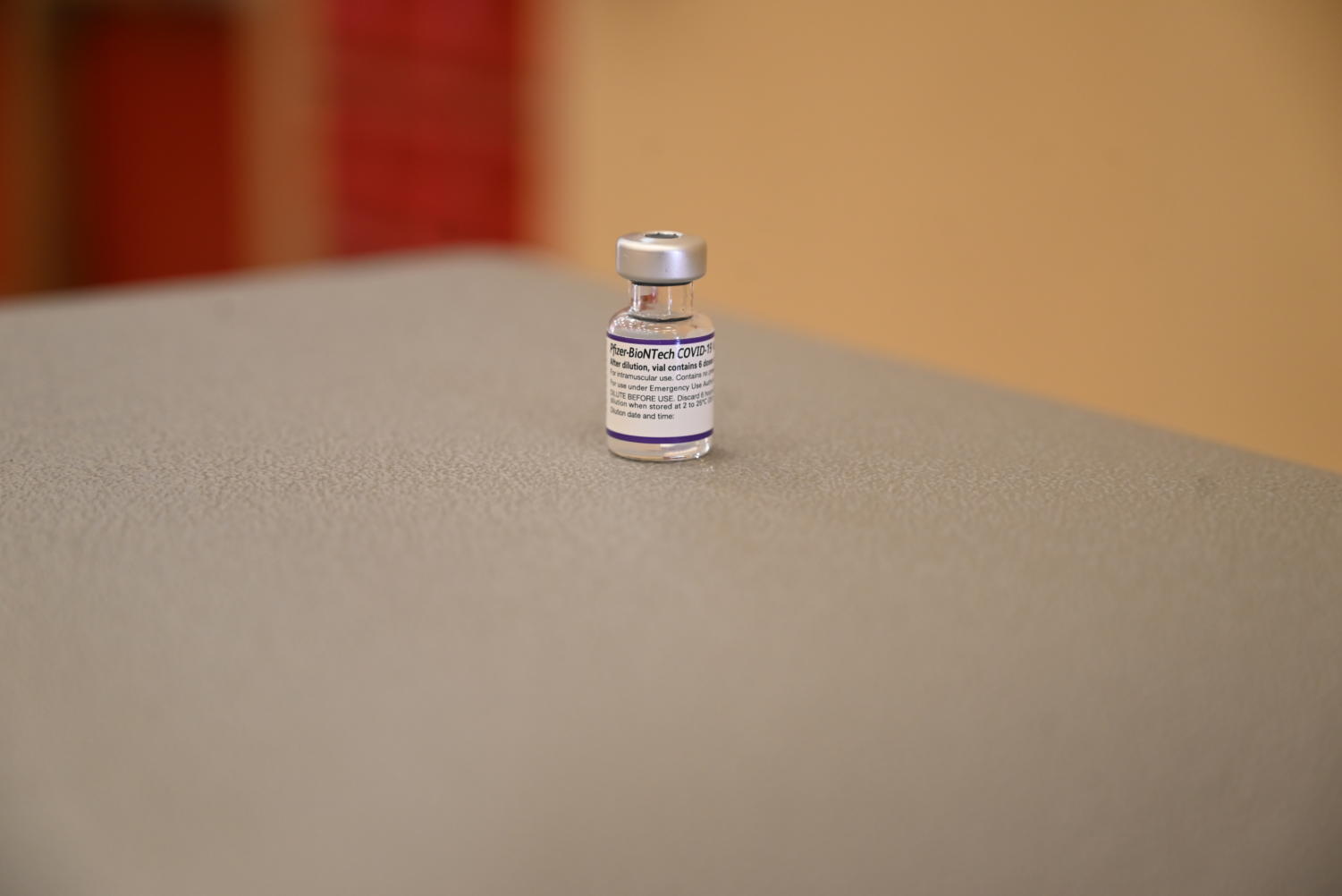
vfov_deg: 19.5
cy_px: 448
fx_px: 2610
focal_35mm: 70
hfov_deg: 28.8
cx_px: 671
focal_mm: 70
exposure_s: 1/80
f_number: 4
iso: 640
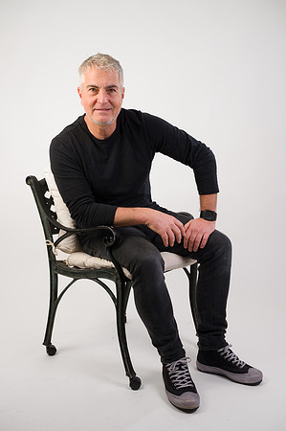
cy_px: 216
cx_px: 143
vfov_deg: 53.2
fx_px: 430
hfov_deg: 36.8
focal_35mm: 36
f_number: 7.1
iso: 200
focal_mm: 36
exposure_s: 1/60
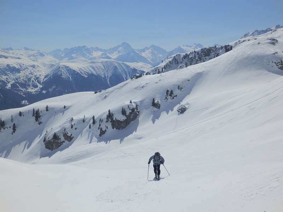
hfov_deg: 42.1
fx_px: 368
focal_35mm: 45
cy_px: 106
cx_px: 142
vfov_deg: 32.2
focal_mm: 8
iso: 80
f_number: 10.8
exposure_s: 1/400
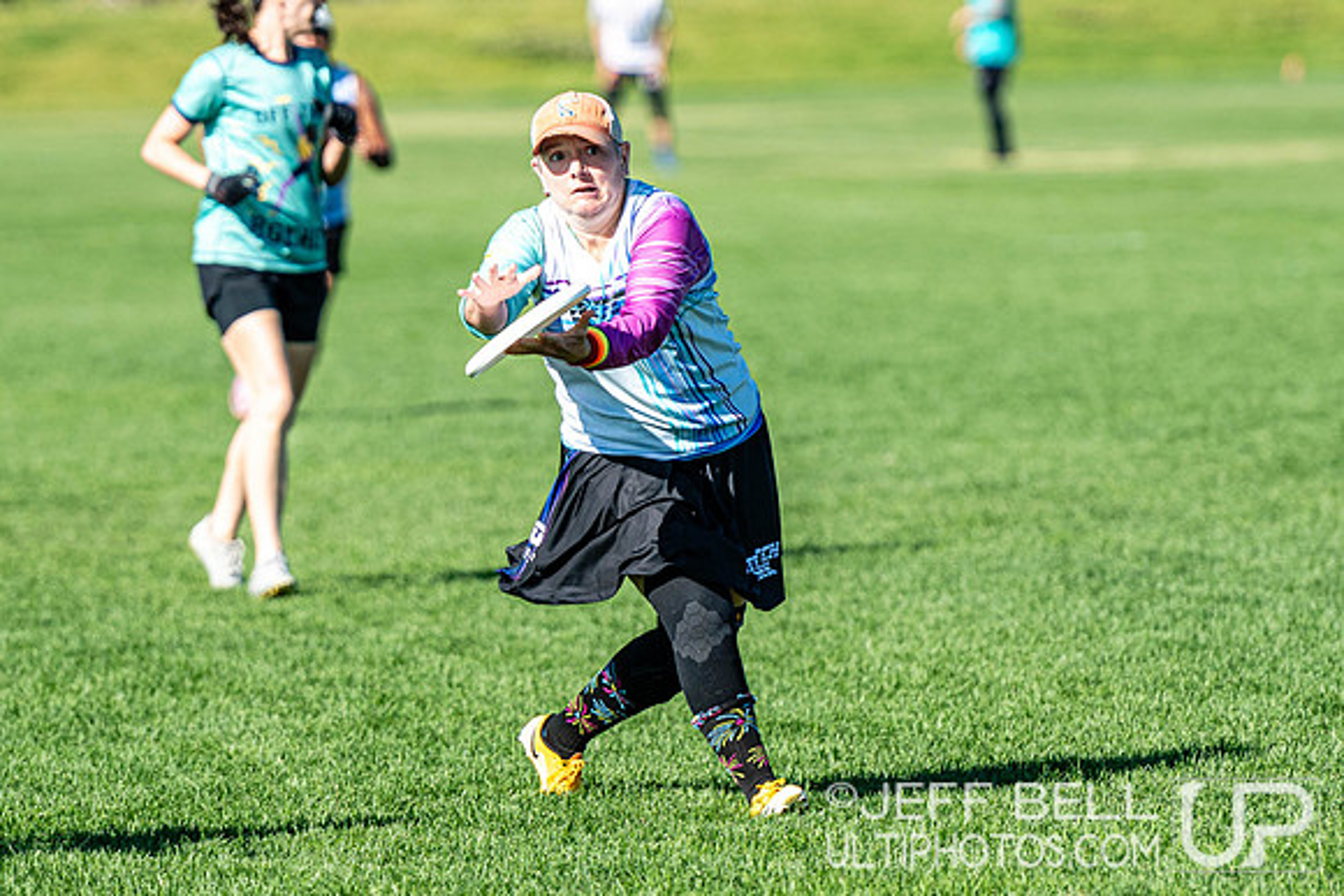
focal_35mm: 475
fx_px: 17732
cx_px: 602
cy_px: 449
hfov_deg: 4.3
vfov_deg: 2.9
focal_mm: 195
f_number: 3.2
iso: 100
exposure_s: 1/1600
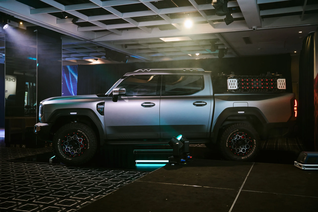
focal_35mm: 38
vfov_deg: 35.0
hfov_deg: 50.7
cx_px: 159
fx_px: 336
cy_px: 106
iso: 1250
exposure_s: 1/250
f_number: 2.8
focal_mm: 38
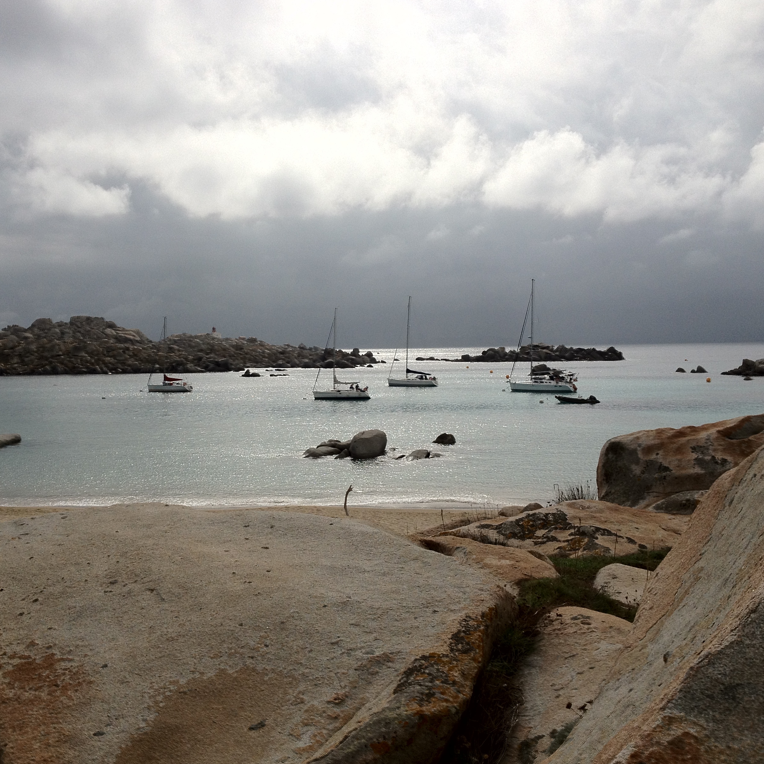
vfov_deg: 40.0
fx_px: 1049
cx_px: 352
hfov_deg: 40.0
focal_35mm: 42
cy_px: 379
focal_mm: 4.28
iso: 64
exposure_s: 1/5025
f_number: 2.4
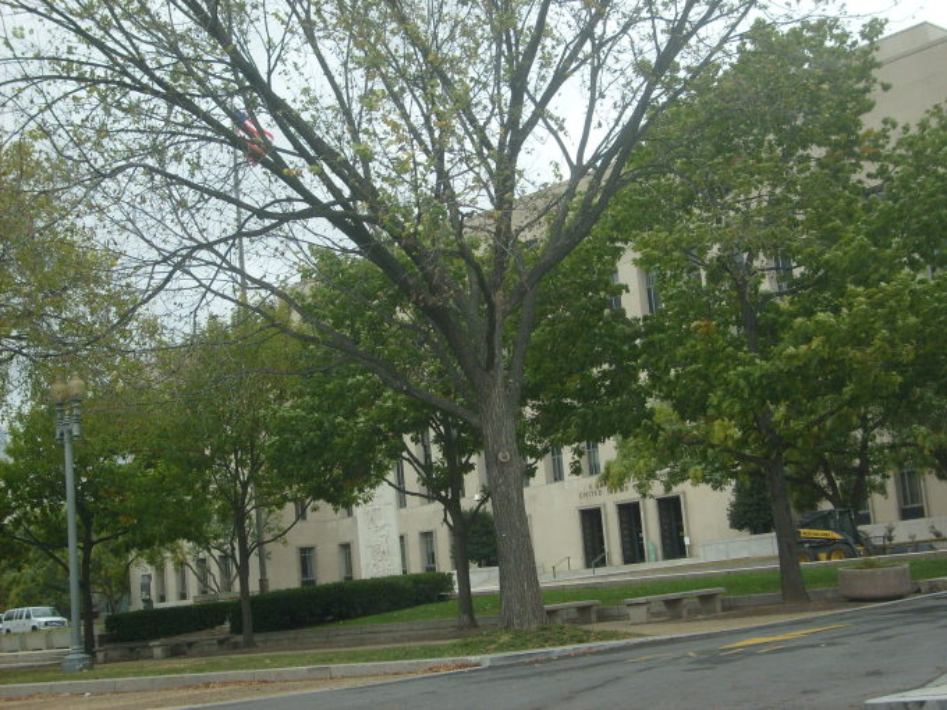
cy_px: 355
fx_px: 1423
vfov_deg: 28.0
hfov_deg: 36.8
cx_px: 474
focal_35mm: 52
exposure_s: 1/250
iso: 80
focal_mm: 8.7
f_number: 3.3
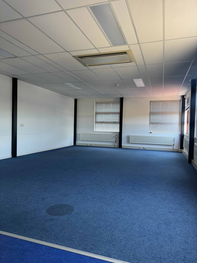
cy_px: 132
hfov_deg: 56.8
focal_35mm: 24
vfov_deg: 71.6
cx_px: 98
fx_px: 182
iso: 200
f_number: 1.78
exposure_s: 1/121
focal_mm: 6.76
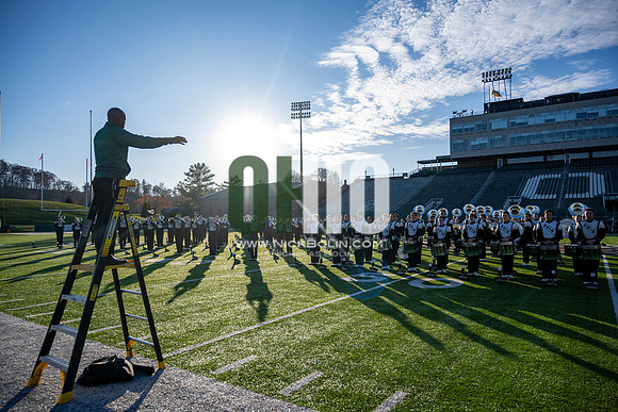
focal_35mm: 24
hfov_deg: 73.7
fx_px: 412
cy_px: 206
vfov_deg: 53.2
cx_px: 309
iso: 80
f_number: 4
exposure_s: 1/800
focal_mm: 24
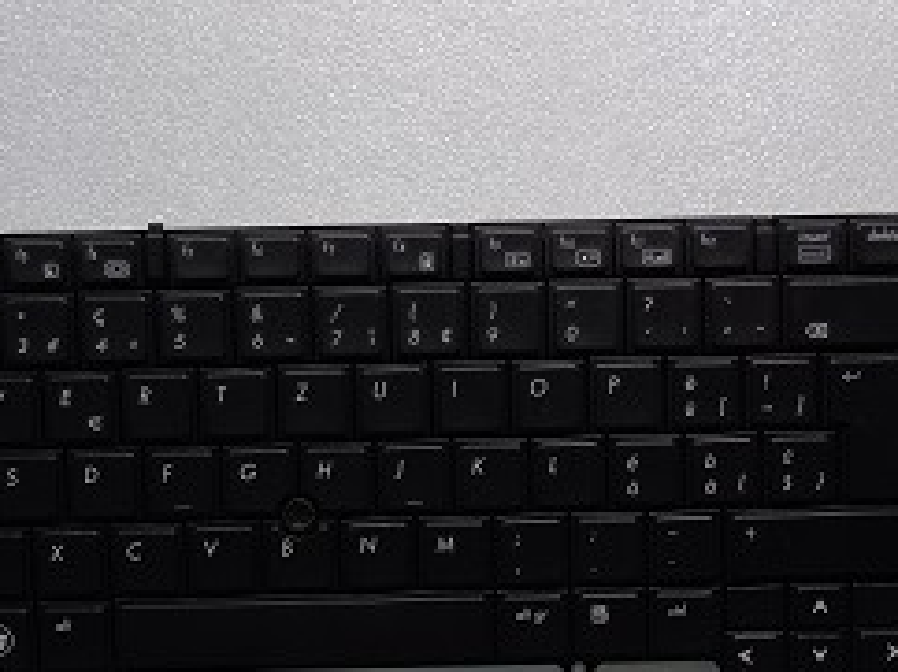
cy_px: 460
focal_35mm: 48
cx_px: 494
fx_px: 1244
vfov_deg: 29.9
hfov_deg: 39.7
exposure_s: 1/13
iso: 100
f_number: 5.4
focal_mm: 5.2
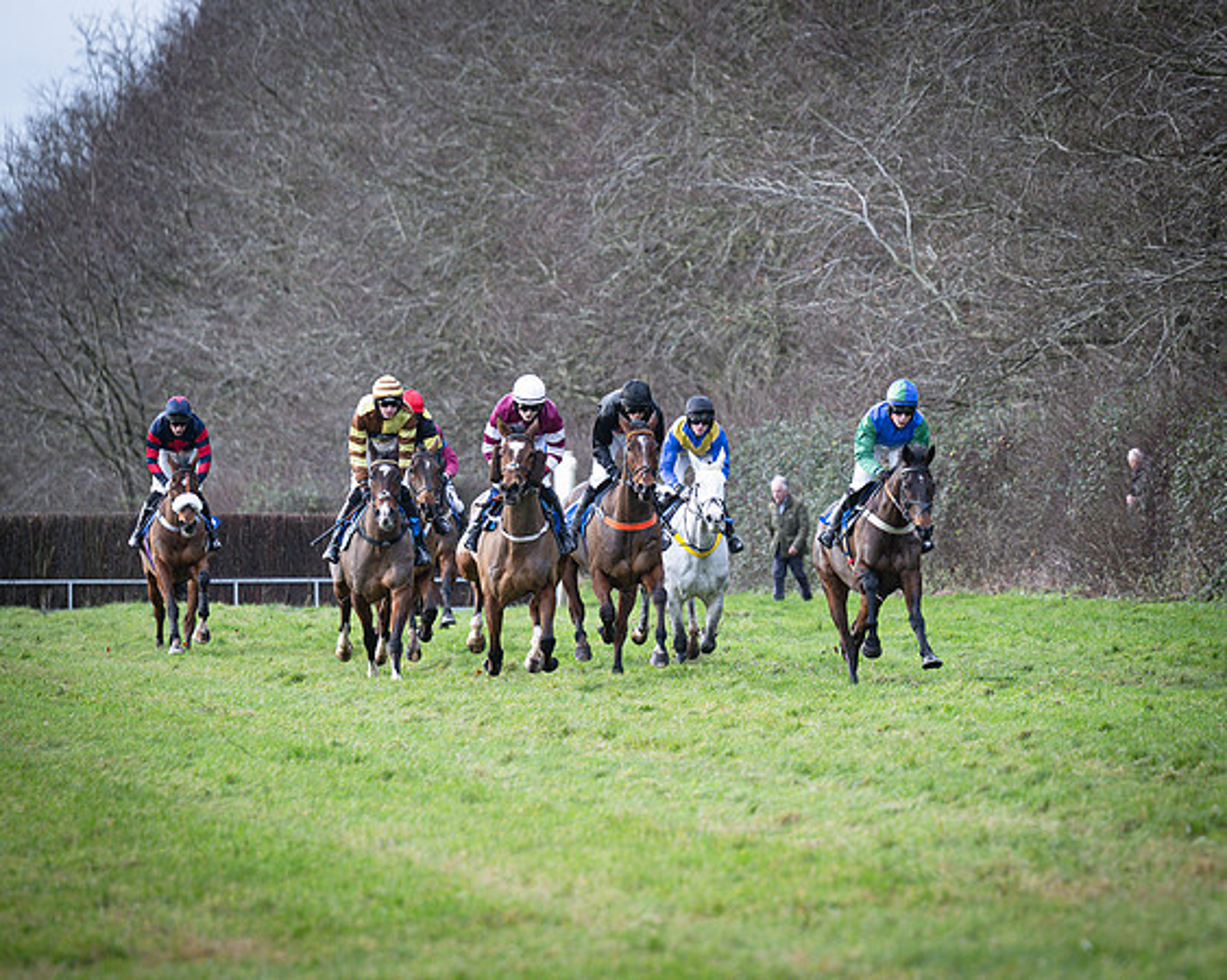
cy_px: 477
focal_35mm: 356
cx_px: 756
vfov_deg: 4.3
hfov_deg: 5.4
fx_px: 12920
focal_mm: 160
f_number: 2.8
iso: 400
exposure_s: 1/1250
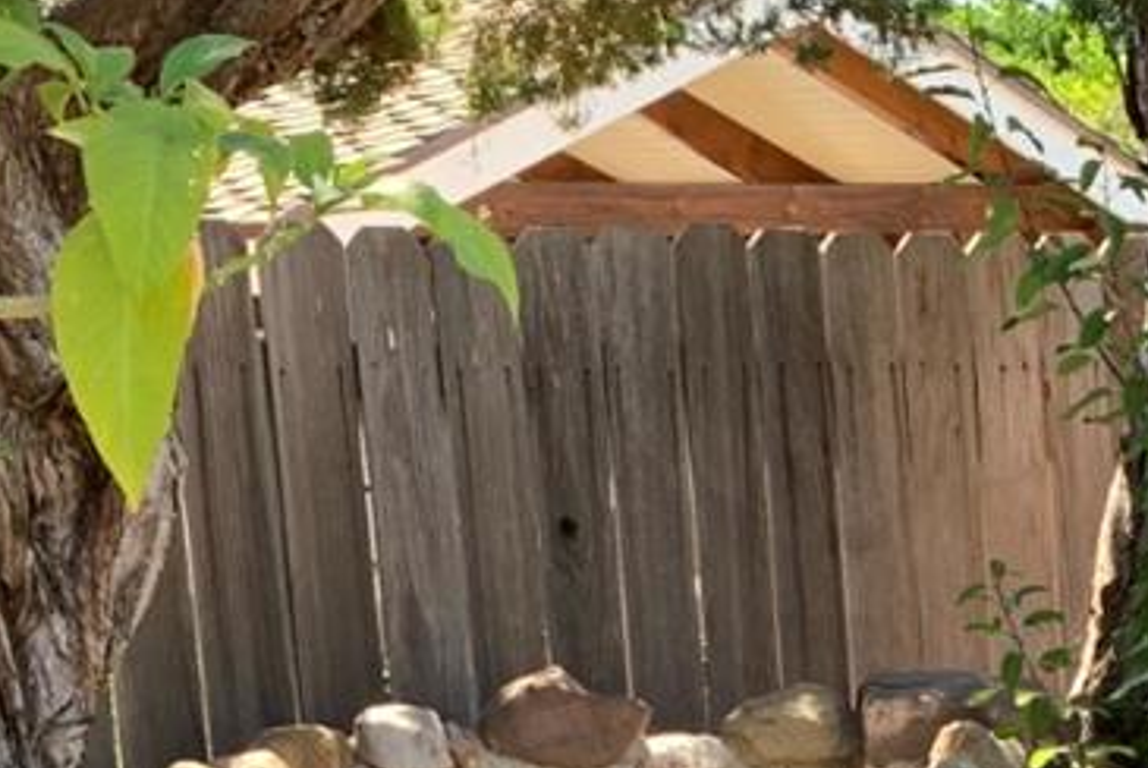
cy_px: 1300
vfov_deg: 11.6
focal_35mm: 111
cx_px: 1063
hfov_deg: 18.1
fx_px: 3542
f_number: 1.8
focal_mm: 4.25
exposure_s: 1/121
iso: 32
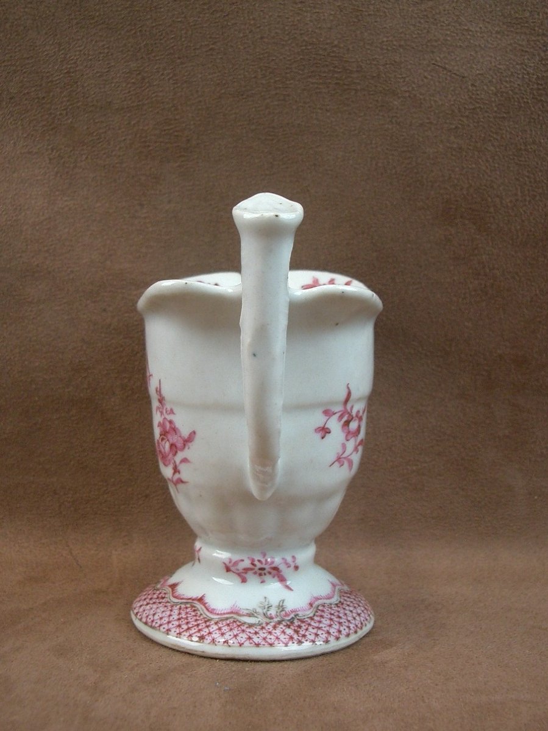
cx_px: 274
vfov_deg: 45.8
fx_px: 866
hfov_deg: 35.1
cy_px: 366
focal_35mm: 41
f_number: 2.8
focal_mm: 6.8
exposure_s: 1/60
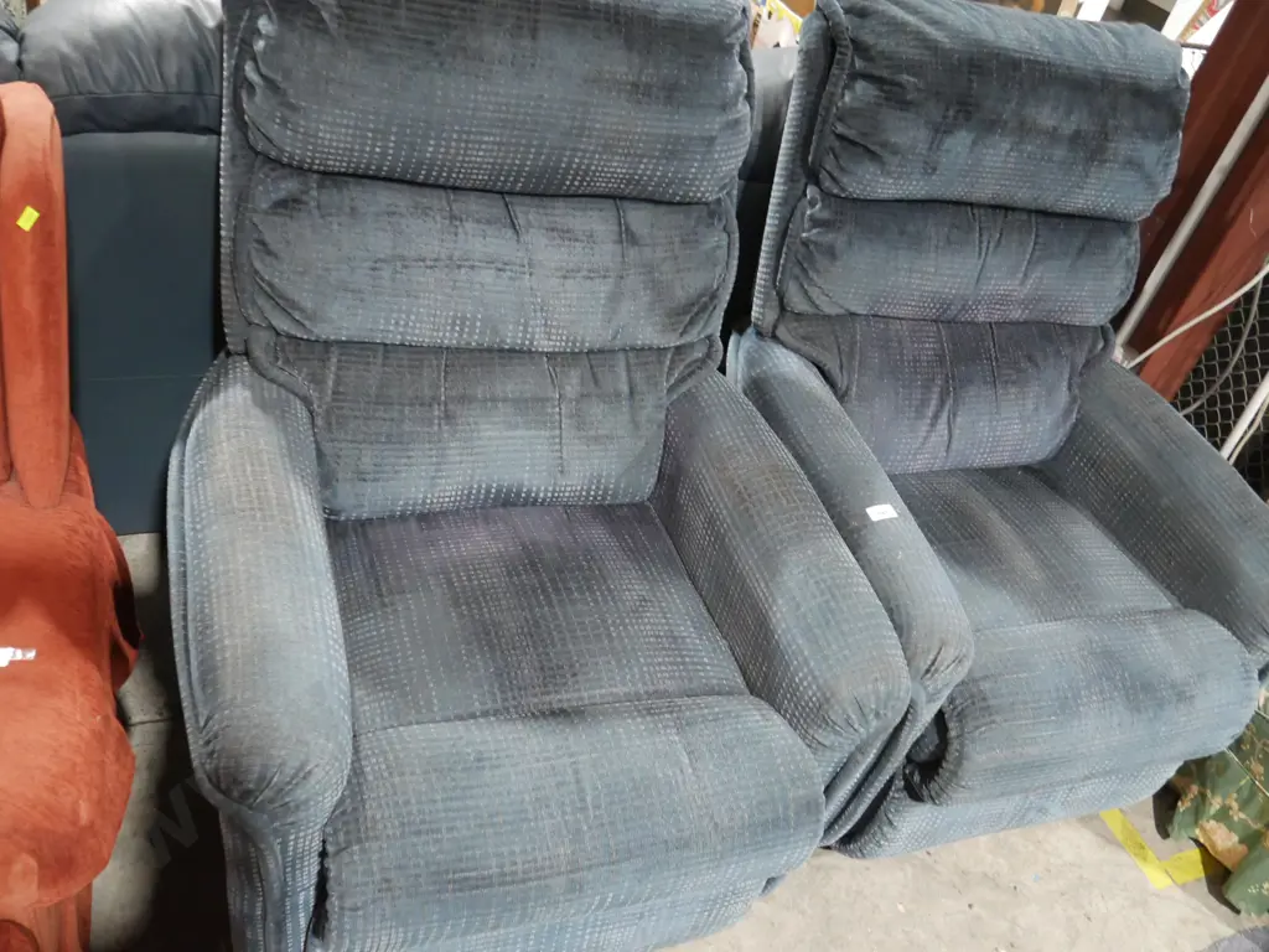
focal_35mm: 30
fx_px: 1100
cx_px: 634
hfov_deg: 60.0
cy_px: 476
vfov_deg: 46.8
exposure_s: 1/60
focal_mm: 15
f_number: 3.6
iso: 2000
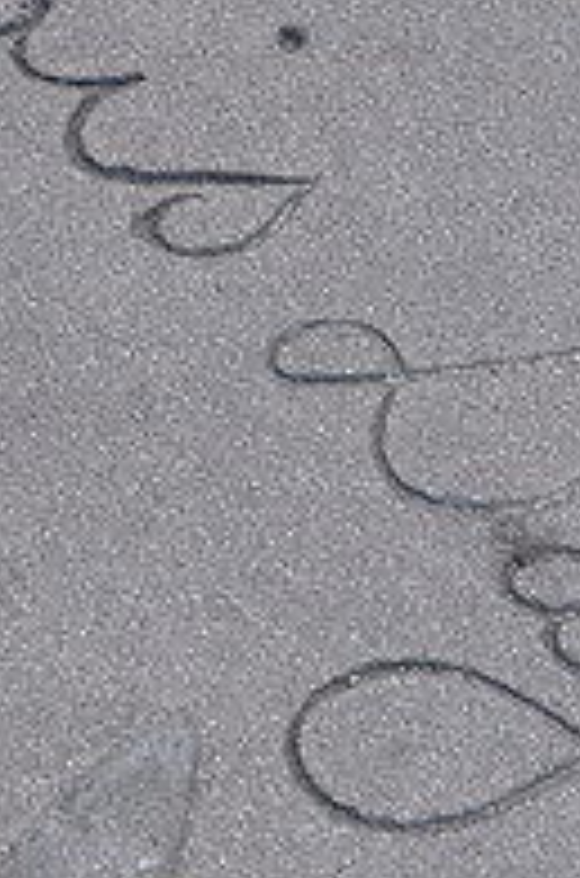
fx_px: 3474
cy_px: 509
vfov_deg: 14.4
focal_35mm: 143
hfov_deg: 9.5
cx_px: 342
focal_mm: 32
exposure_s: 1/60
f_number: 4.2
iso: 450
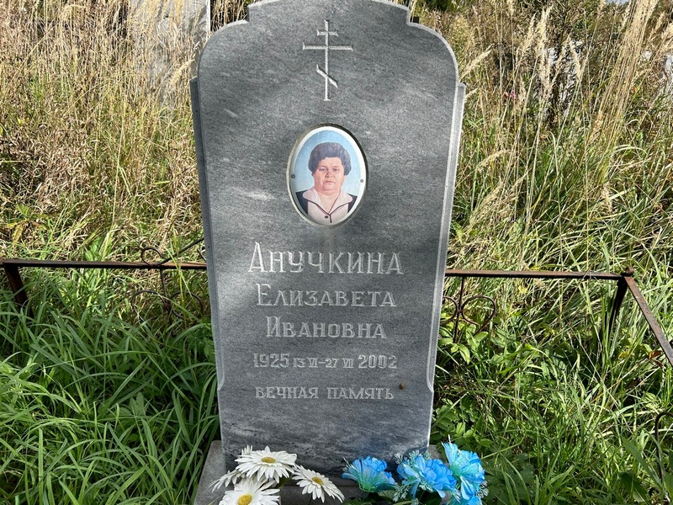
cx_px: 336
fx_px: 505
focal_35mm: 26
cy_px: 252
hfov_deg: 67.3
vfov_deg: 53.1
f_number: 1.5
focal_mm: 5.7
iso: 50
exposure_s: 1/2123
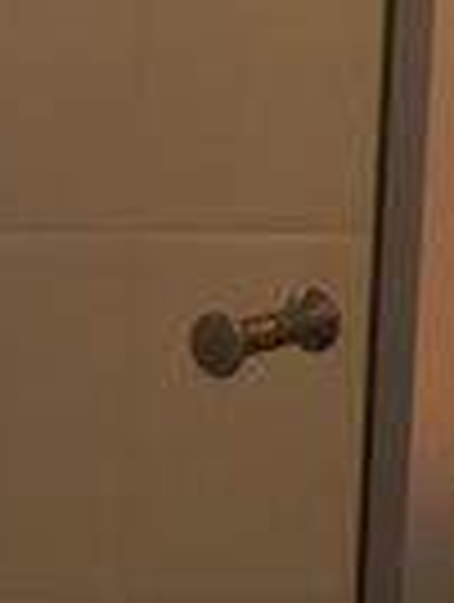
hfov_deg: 8.6
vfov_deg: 11.9
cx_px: -342
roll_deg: +0.8
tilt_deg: -15.1
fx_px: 2894
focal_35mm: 166
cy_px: 351
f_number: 2.2
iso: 40
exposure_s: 1/15
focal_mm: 4.15
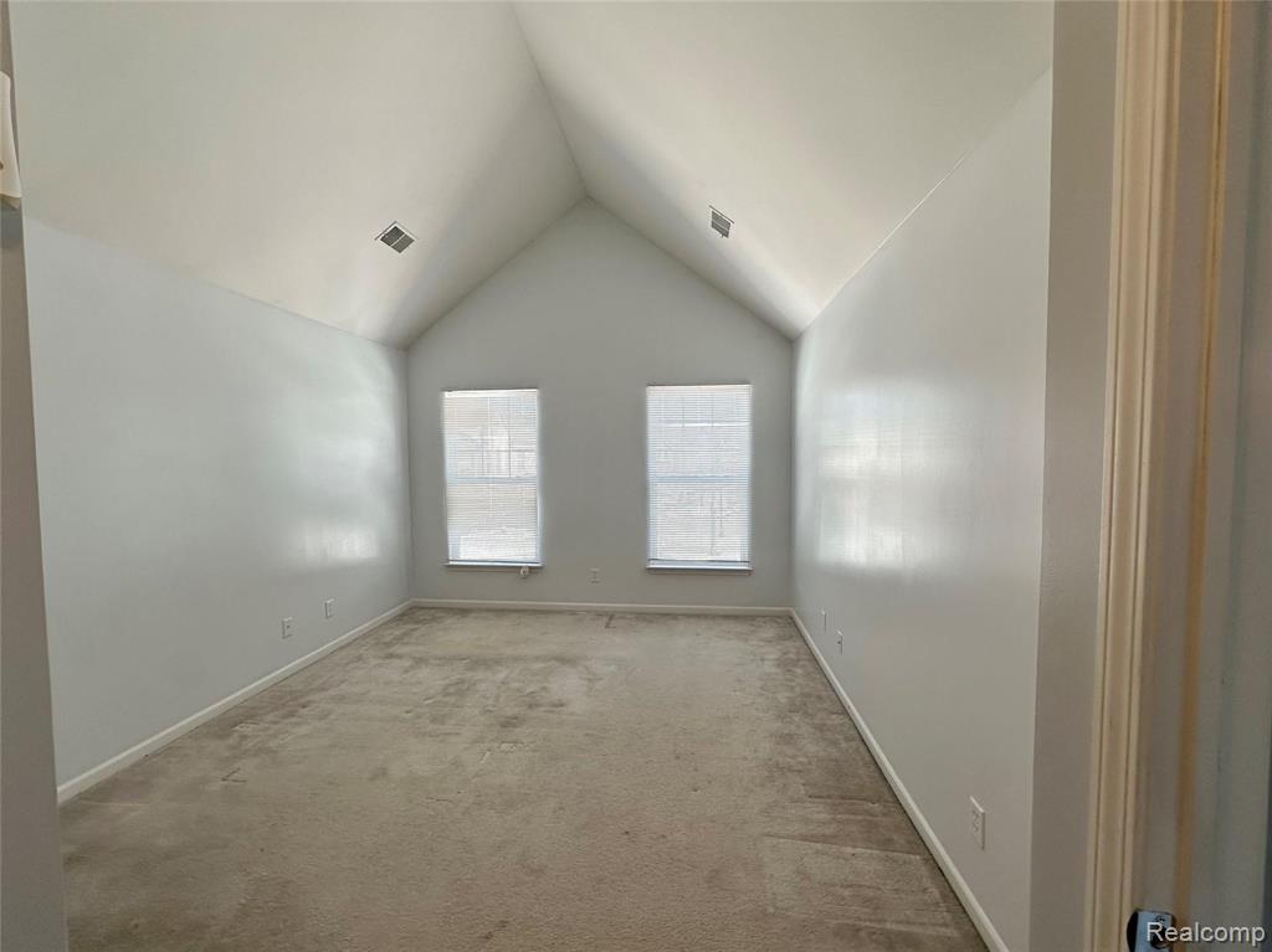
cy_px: 476
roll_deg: -1.7
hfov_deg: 102.1
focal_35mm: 14
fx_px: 514
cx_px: 636
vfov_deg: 85.6
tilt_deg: -2.9
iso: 40
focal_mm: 2.22
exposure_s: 1/165
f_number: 2.2
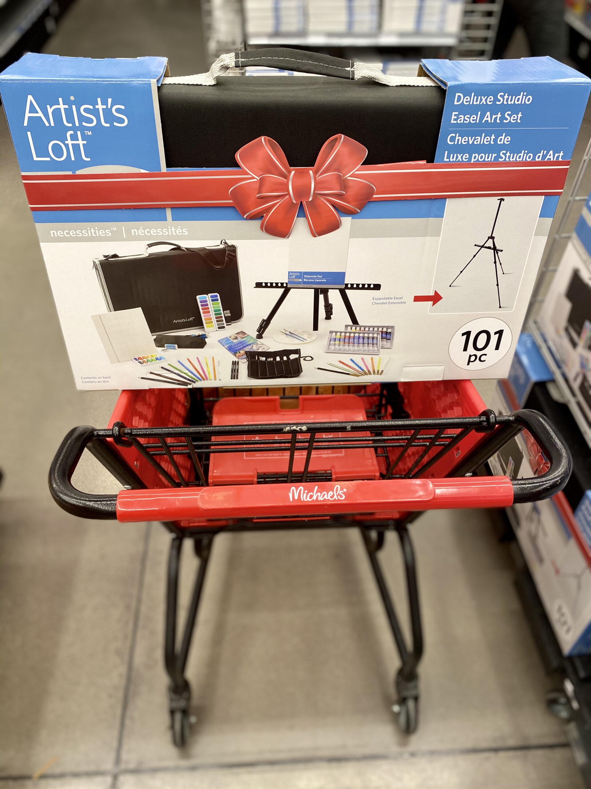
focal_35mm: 26
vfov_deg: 67.3
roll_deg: -0.8
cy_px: 394
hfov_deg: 53.1
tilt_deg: -44.6
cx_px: 296
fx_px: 592
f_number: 1.8
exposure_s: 1/60
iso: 100
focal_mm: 4.25
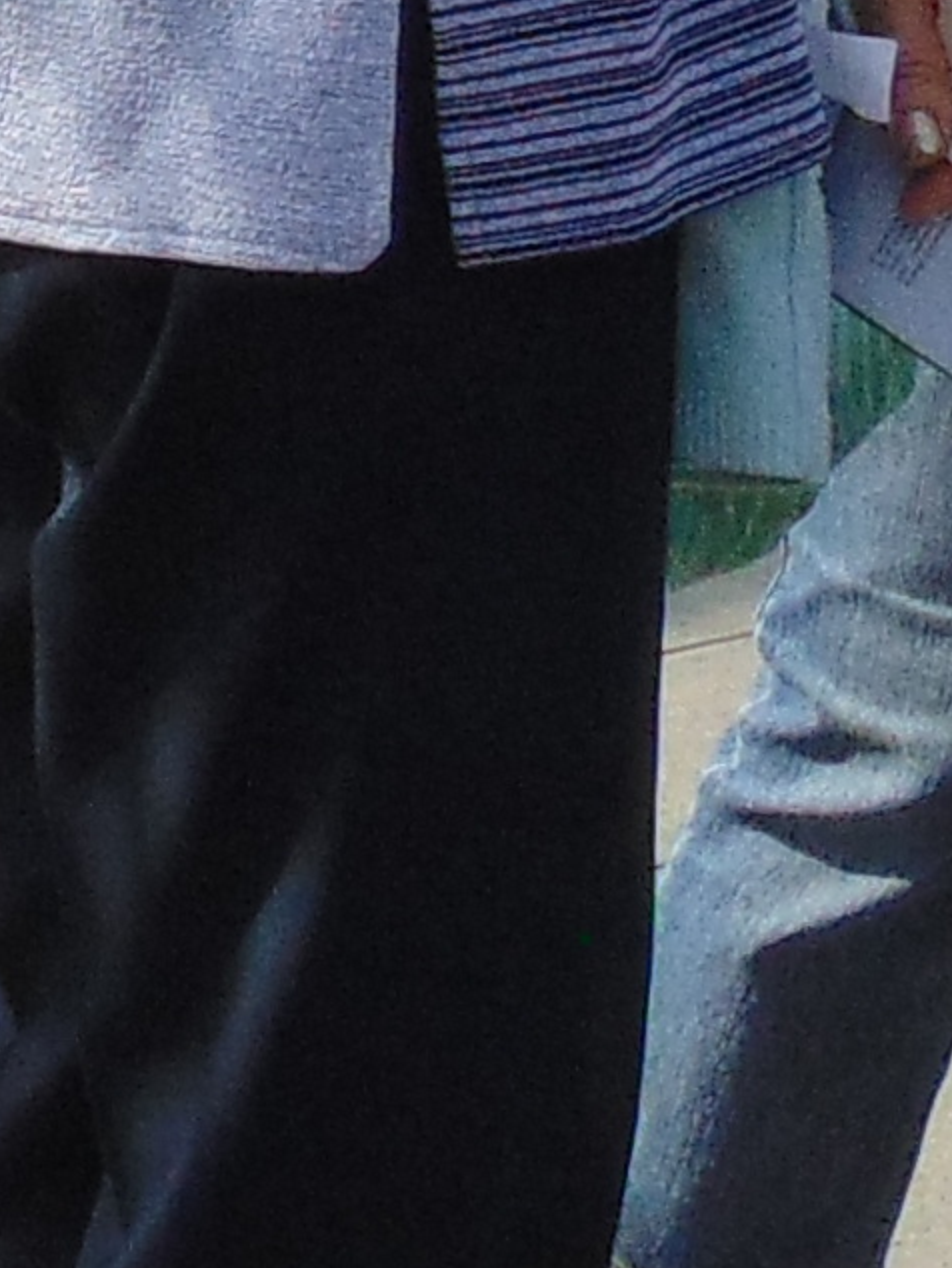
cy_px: -592
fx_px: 9821
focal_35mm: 268
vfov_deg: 7.3
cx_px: -1542
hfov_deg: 5.3
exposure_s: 1/1000
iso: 80
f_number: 3.2
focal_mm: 5.8
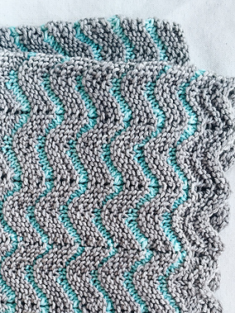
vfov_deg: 38.1
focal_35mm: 49
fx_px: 444
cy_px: 226
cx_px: 80
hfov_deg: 29.5
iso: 32
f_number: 2.2
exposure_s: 1/40
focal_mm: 4.15
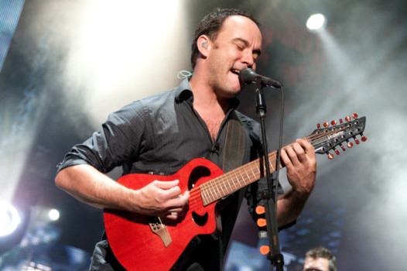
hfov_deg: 22.6
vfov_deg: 15.2
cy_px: 136
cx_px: 204
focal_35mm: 90
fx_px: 1017
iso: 800
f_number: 3.8
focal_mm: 60
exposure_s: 1/125
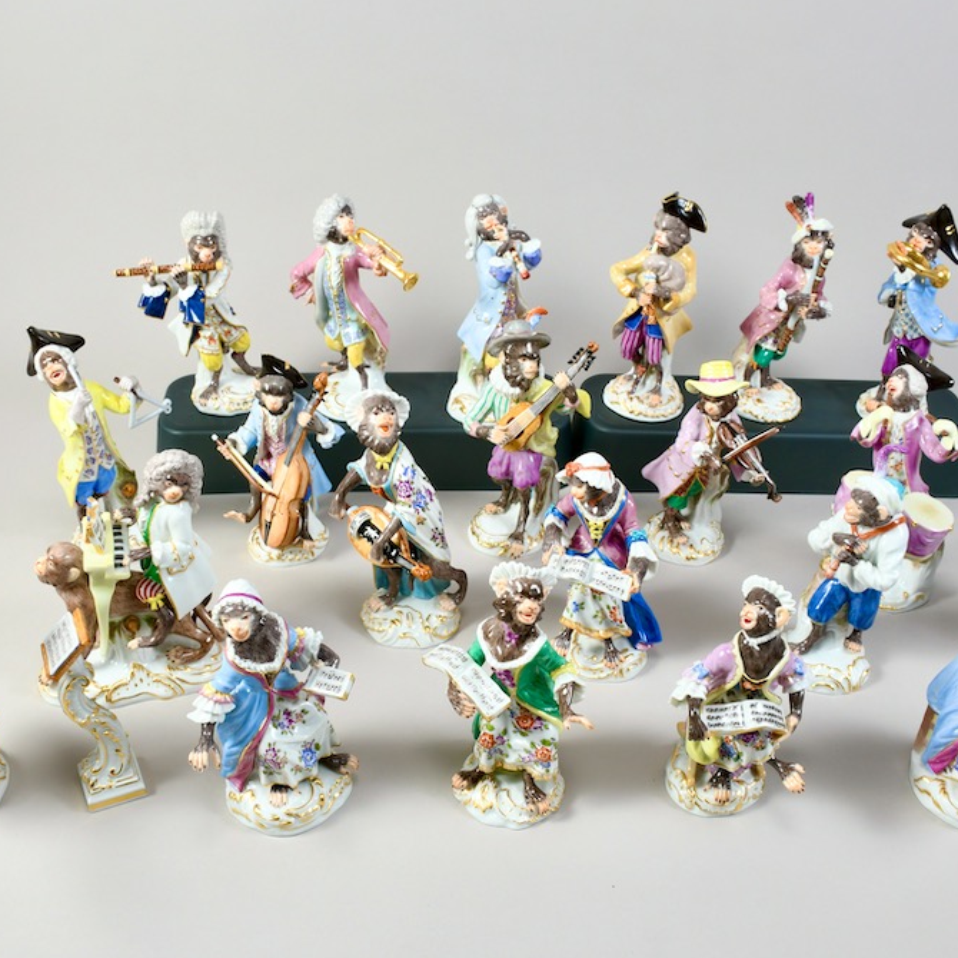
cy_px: 475
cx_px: 485
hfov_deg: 42.8
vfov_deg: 42.8
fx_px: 1221
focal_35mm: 39
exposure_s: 1/125
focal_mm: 20
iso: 160
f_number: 11
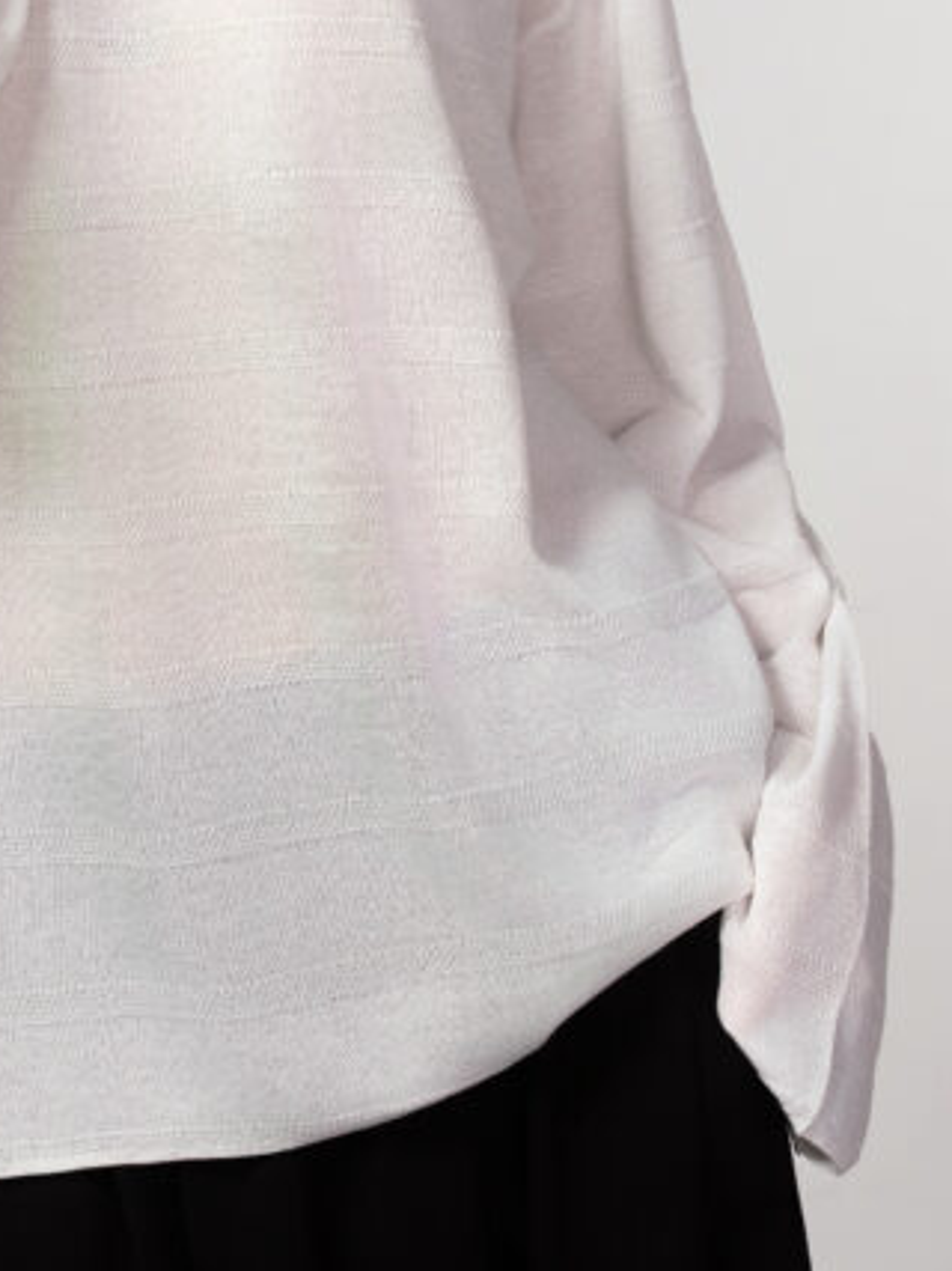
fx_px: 4402
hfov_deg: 12.2
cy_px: -101
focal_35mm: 120
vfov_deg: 16.0
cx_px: 51
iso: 250
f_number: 10
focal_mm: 63
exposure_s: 1/100
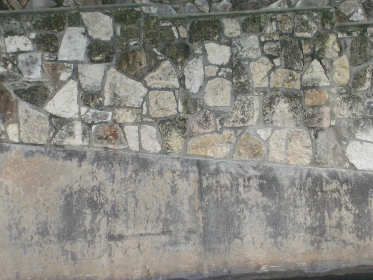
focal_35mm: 115
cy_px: 140
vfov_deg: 12.9
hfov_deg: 17.1
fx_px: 1239
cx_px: 186
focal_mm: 17.4
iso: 200
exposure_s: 1/25.5
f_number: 4.9
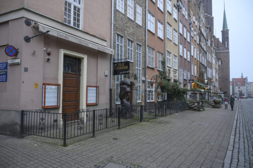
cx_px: 126
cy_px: 84
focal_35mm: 24
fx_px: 169
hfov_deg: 73.8
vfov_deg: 53.1
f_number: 5
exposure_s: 1/50
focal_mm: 24
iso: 500
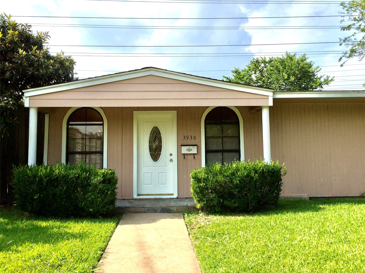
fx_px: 306
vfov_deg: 48.2
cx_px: 182
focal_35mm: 29
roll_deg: +1.8
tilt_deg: +6.2
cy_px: 136
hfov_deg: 61.7
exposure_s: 1/2283
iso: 32
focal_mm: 4.15
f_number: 2.2
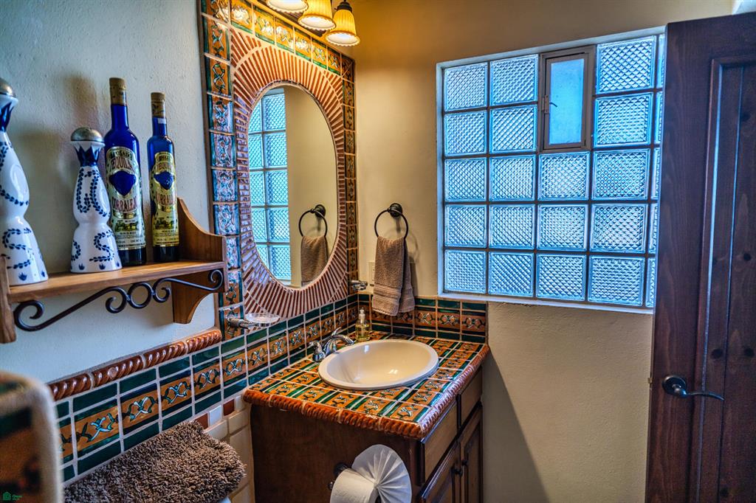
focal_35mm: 20
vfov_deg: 61.9
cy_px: 252
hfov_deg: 84.0
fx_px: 420
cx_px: 378
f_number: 2.8
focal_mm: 20
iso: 250
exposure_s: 1/350
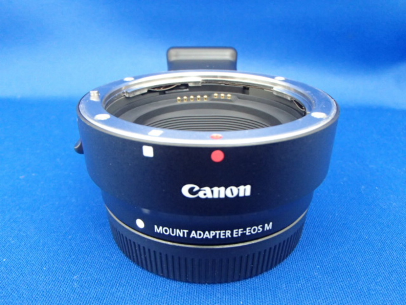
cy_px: 152
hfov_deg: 63.4
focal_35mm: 28
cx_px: 203
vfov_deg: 49.7
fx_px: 328
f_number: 3.9
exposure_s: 1/15
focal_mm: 5
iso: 800
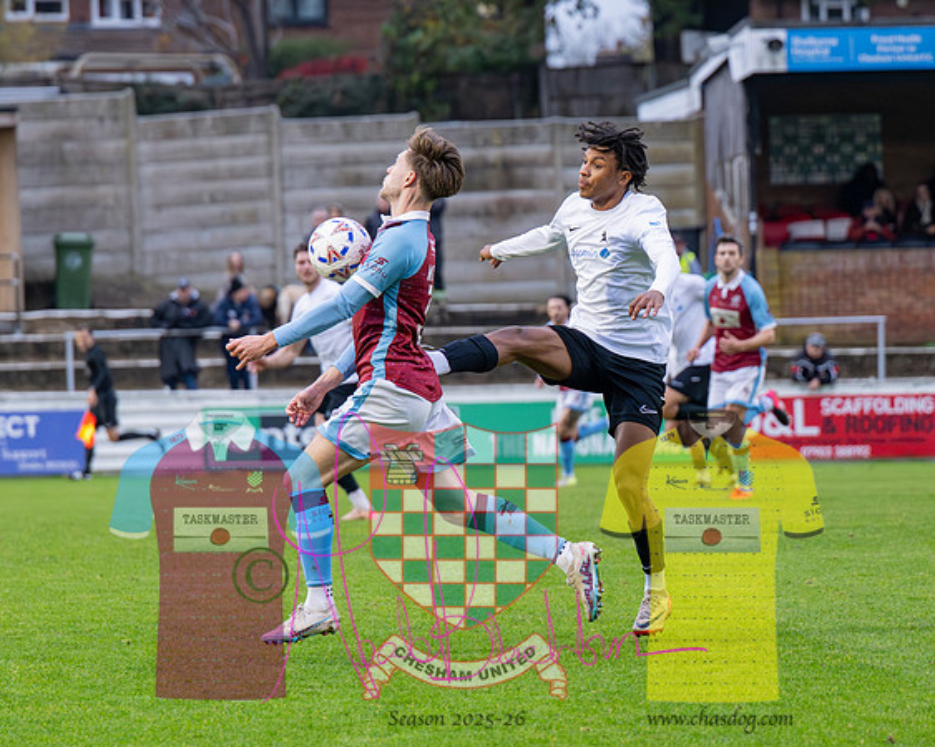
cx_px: 434
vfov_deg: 6.9
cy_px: 342
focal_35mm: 224
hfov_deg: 8.6
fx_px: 6187
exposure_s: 1/1250
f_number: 2.8
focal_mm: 100
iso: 2000
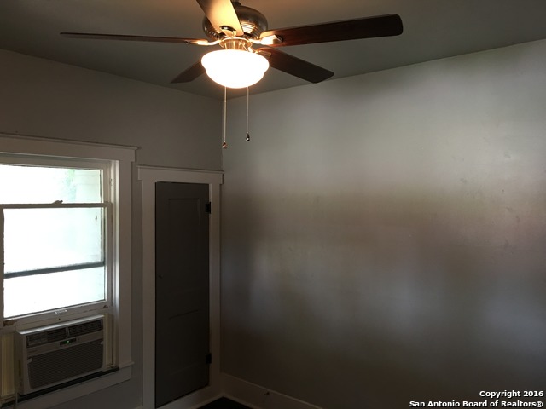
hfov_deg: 61.7
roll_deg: -0.8
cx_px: 273
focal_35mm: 29
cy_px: 204
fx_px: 457
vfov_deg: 48.2
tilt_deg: +0.6
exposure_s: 1/15
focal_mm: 4.15
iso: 50
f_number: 2.2
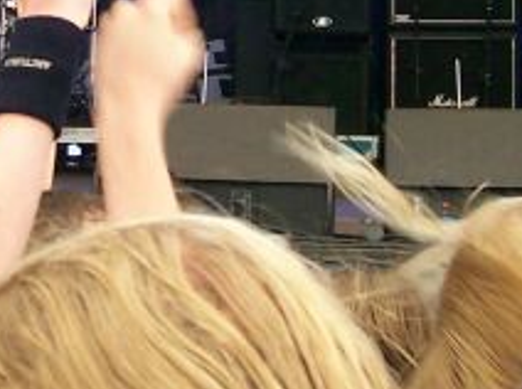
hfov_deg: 14.3
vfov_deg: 10.7
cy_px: -57
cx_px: 10
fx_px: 2046
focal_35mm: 136
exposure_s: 1/69.4
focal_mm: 6
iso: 80
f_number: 2.7
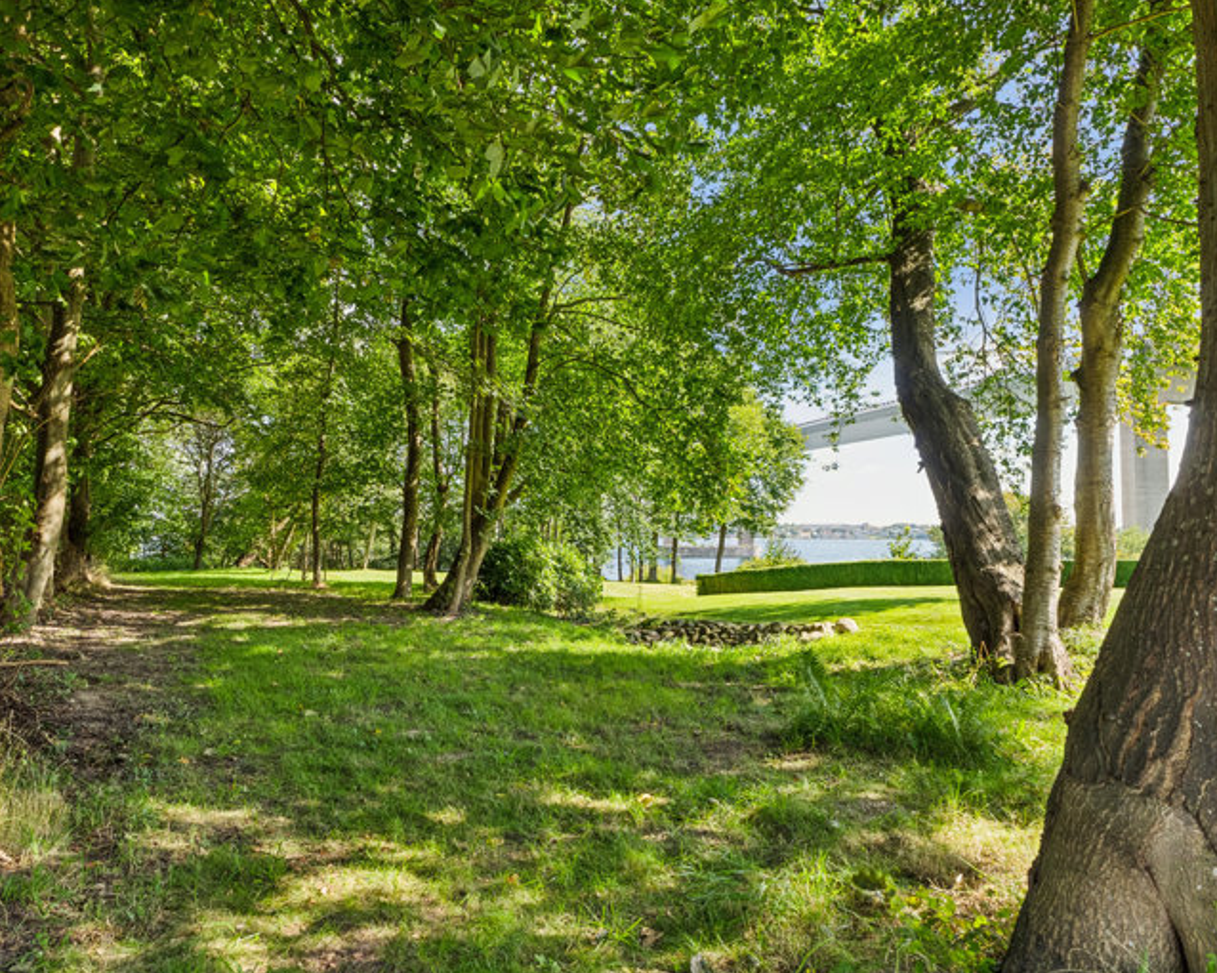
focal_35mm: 20
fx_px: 731
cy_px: 478
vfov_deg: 67.3
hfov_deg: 79.4
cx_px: 549
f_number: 8
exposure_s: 1/100
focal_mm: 11.5
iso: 200
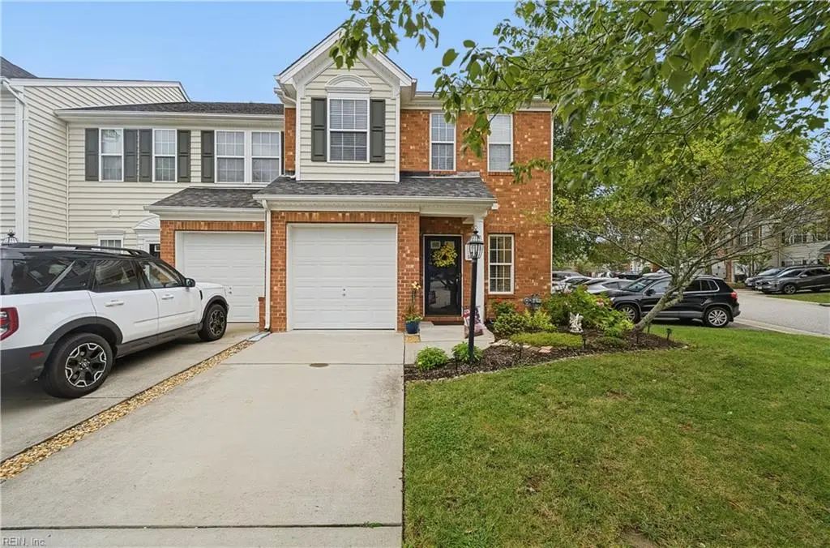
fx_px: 310
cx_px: 415
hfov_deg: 106.4
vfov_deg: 82.9
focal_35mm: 14
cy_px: 274
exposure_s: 1/30
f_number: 9
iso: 250
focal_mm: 9
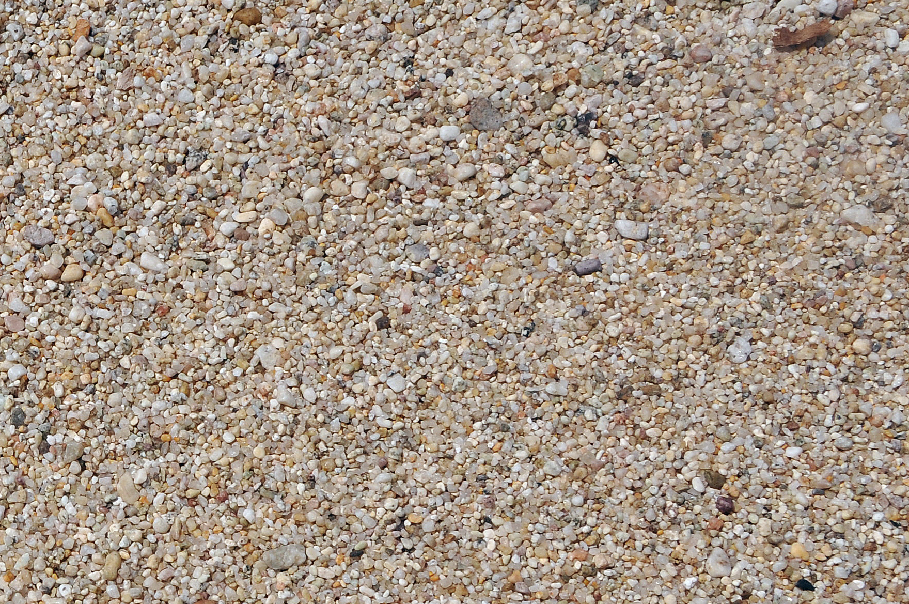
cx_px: -150
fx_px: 2396
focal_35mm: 95
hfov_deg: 20.3
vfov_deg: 14.3
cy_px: 440
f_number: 13
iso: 200
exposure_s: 1/640
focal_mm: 26
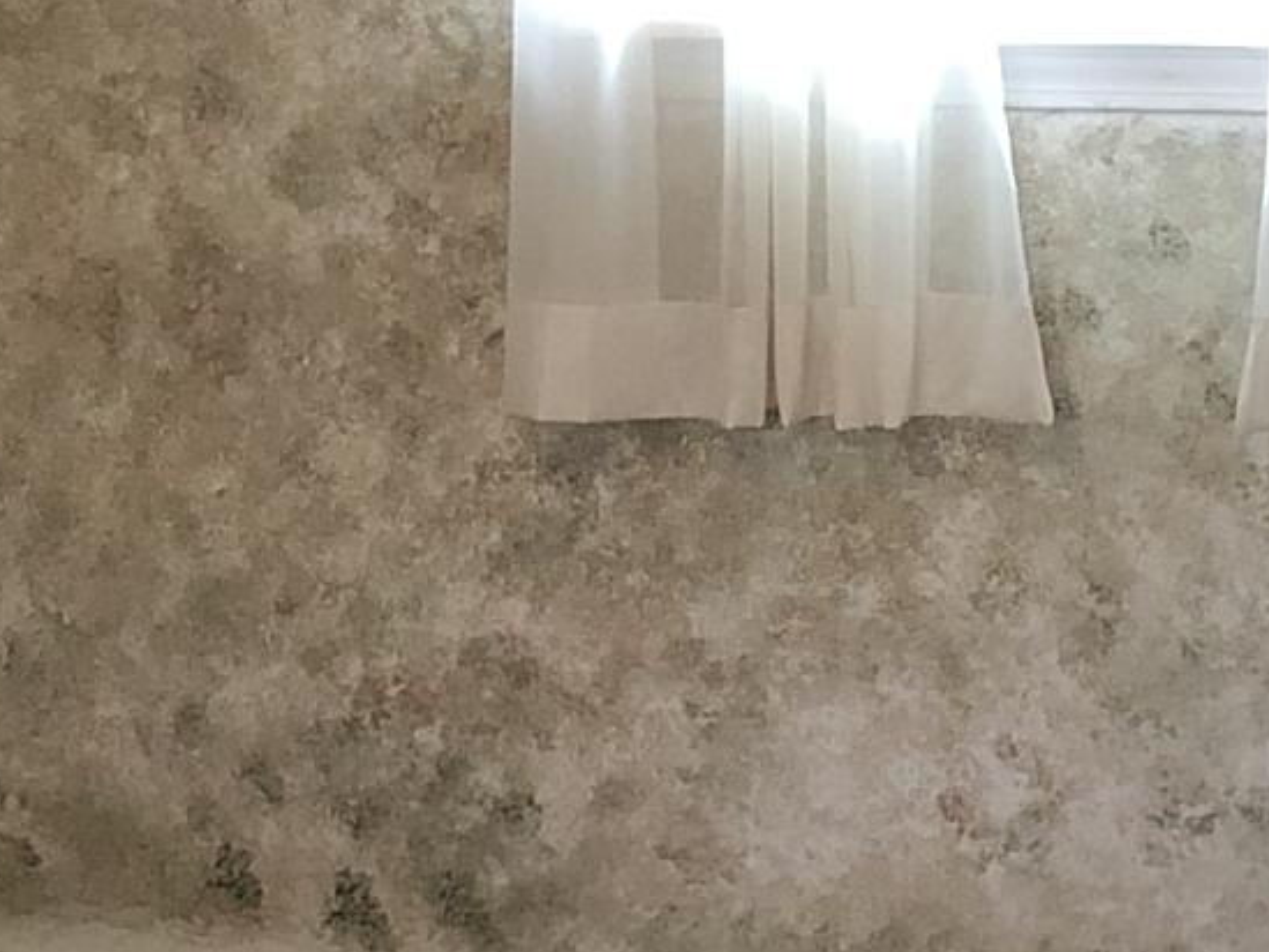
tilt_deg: -4.0
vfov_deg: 9.6
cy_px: 39
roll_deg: +0.9
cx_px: 659
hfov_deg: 12.9
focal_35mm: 153
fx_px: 5610
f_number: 1.8
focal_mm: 4
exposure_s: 1/9
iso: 100
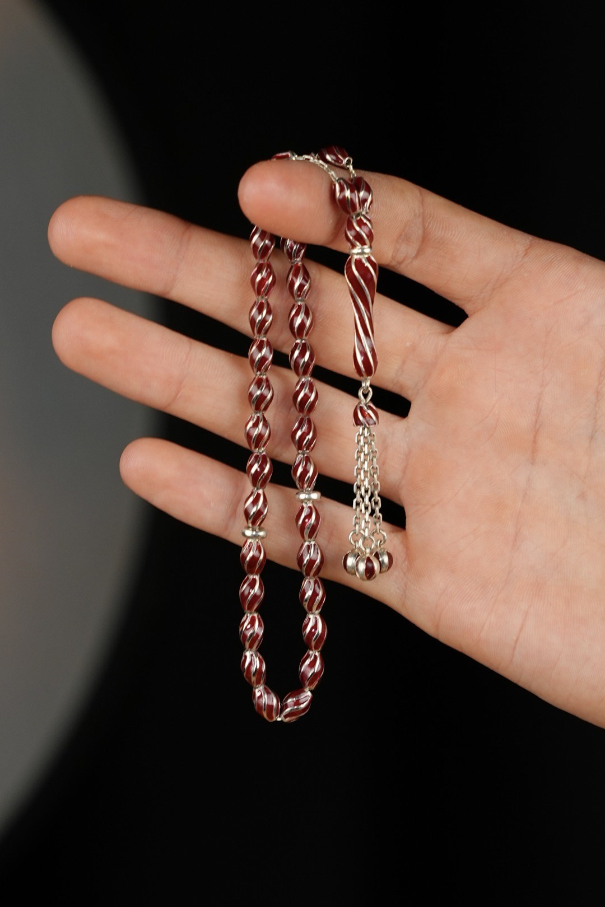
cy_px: 454
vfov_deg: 28.8
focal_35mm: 70
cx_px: 302
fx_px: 1764
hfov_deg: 19.5
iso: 400
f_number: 5.6
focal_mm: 70
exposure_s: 1/160
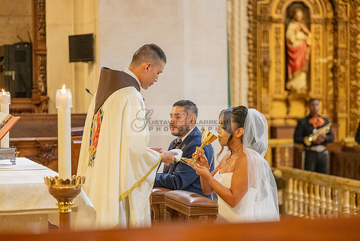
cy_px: 120
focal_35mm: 102
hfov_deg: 20.0
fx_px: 1020
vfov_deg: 13.4
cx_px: 180
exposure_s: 1/200
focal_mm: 102
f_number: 2.8
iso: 2000
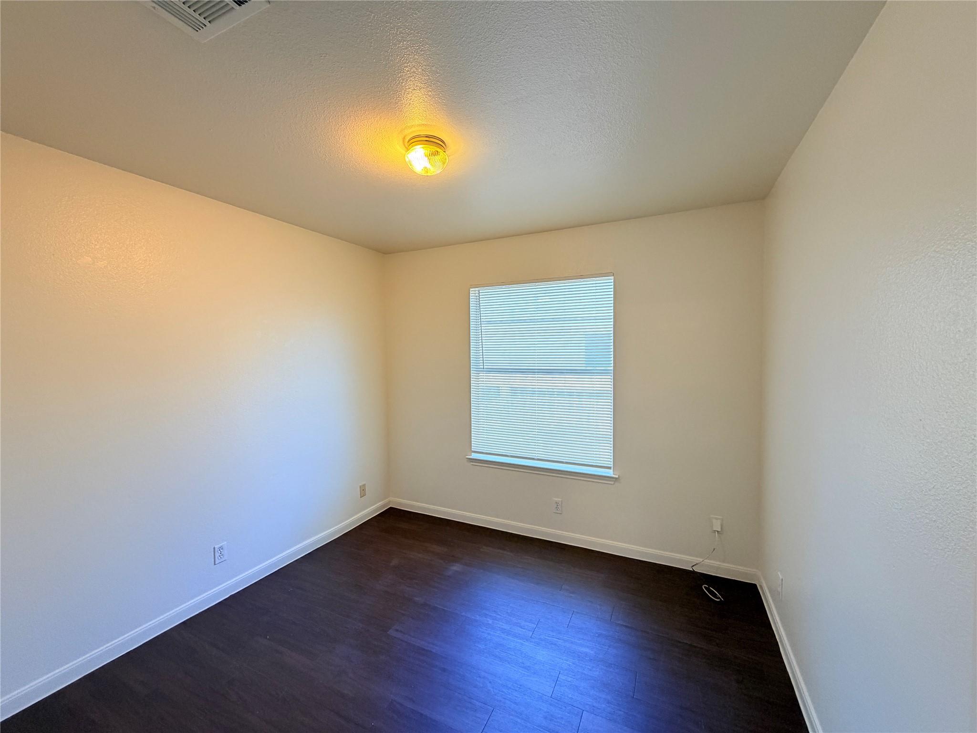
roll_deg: +0.9
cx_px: 488
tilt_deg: -2.4
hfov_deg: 102.1
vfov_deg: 85.7
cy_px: 366
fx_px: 395
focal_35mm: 14
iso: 250
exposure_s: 1/60
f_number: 2.2
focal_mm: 2.22
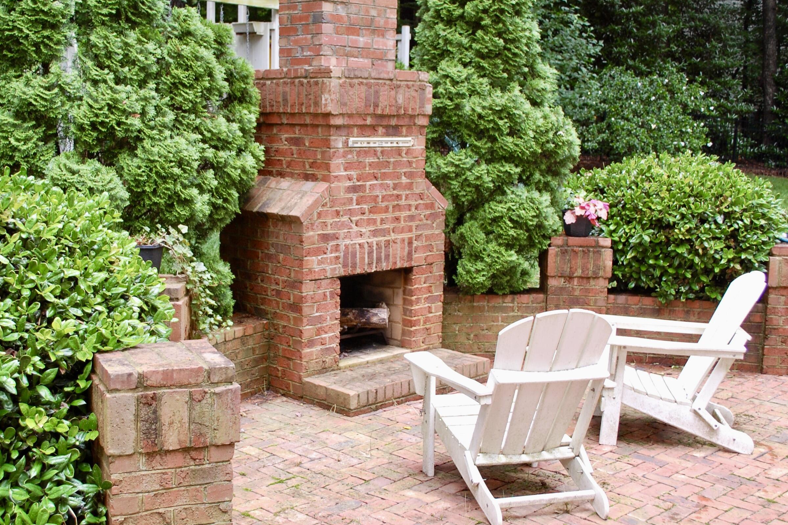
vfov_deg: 30.5
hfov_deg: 44.4
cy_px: 249
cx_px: 340
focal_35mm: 44
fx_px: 963
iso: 400
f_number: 4.5
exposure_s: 1/80
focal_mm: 24
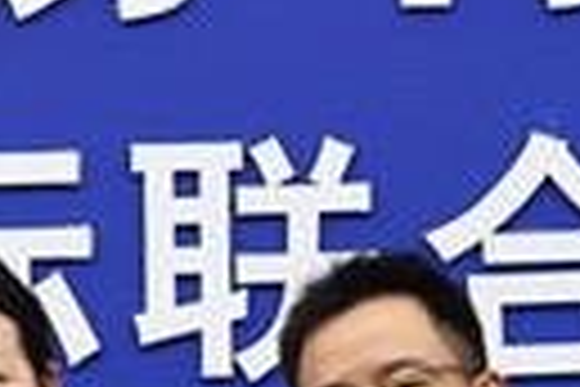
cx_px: -58
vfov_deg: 6.1
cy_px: 495
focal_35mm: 223
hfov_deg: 9.1
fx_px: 3592
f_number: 5.6
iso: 3200
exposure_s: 1/250
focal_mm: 48
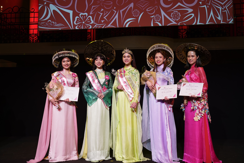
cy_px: 82
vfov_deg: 36.9
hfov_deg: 53.1
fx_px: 244
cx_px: 122
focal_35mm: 36
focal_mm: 36
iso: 1000
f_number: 4
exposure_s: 1/200
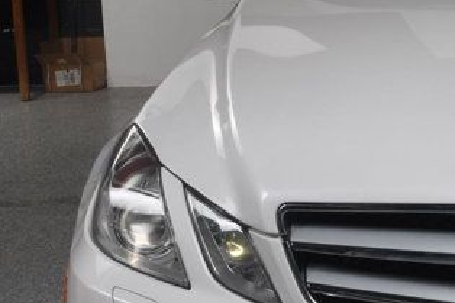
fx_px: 1402
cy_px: 190
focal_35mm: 111
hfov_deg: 17.5
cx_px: 555
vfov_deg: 12.3
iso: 100
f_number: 14
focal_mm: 23
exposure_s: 1/160
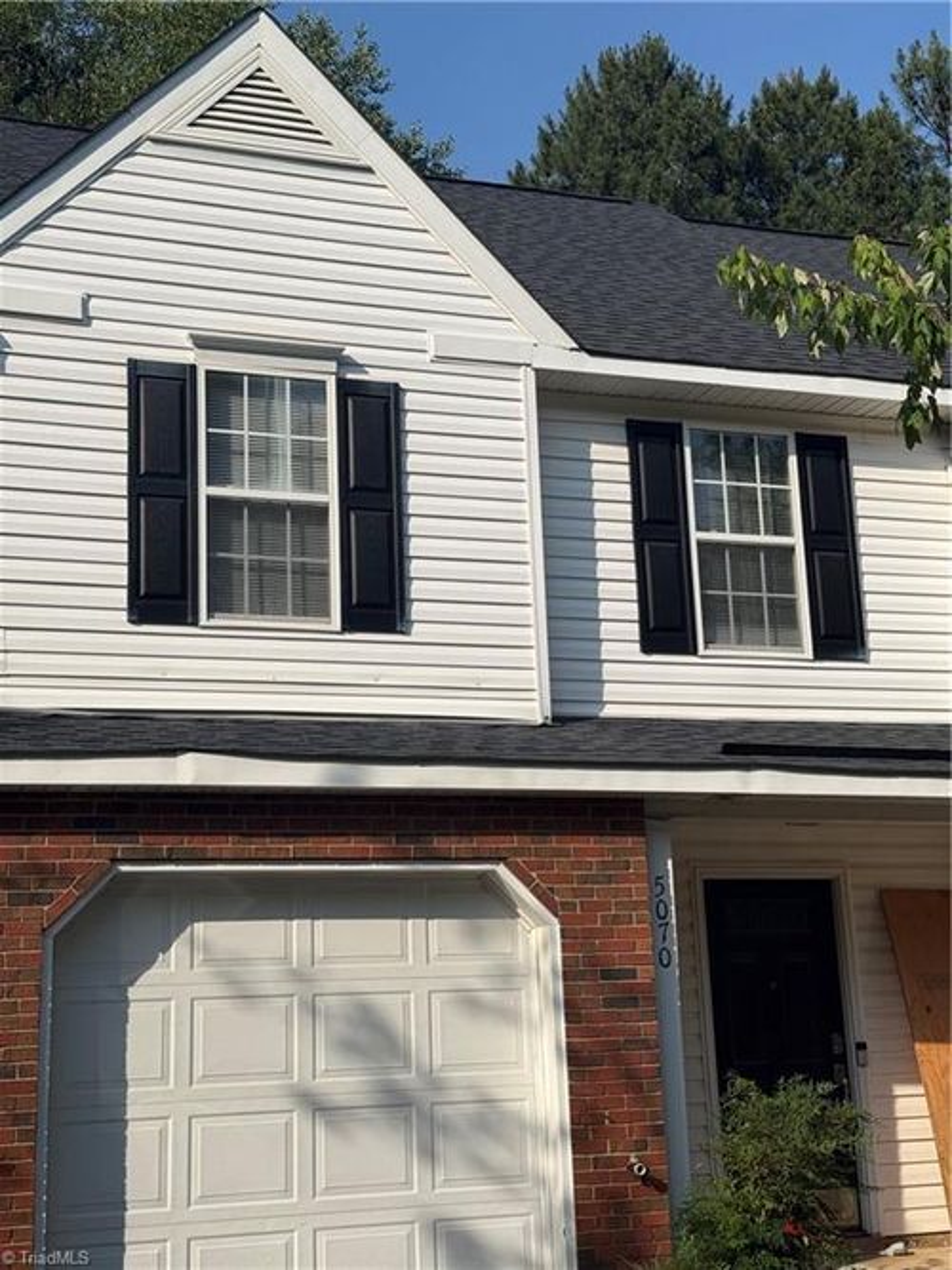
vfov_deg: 39.7
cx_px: 476
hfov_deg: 30.3
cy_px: 635
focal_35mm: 48
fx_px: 1761
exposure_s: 1/7143
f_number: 1.78
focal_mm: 6.76
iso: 64
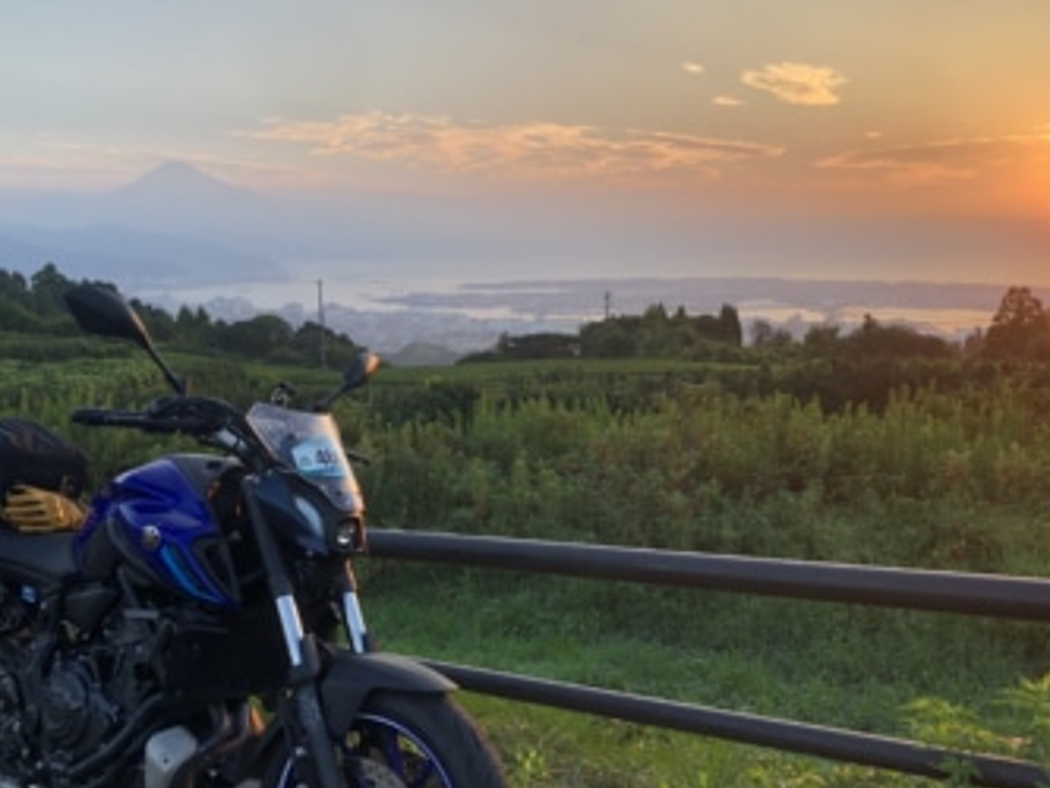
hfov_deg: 50.1
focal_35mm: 37
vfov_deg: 38.7
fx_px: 1123
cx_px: 492
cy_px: 388
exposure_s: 1/214
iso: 20
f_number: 1.8
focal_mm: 3.99
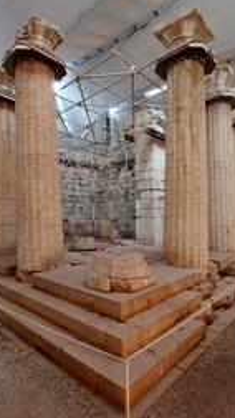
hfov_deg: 55.8
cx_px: 125
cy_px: 203
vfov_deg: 86.6
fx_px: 222
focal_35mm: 20
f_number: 2.2
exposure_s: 1/50
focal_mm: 1.74
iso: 400
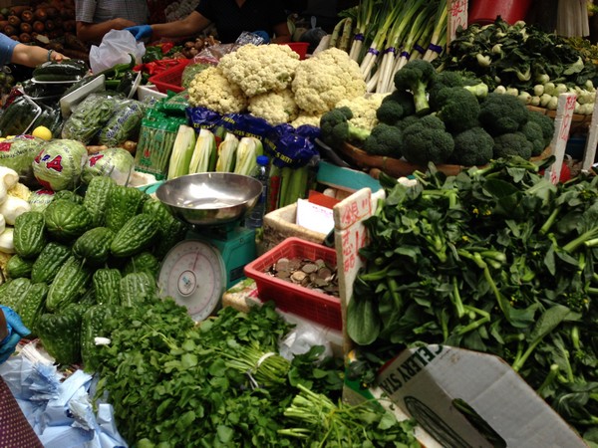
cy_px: 224
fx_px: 570
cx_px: 299
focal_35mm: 33
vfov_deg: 42.9
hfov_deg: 55.4
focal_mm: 4.12
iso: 50
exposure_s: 1/445
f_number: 2.4
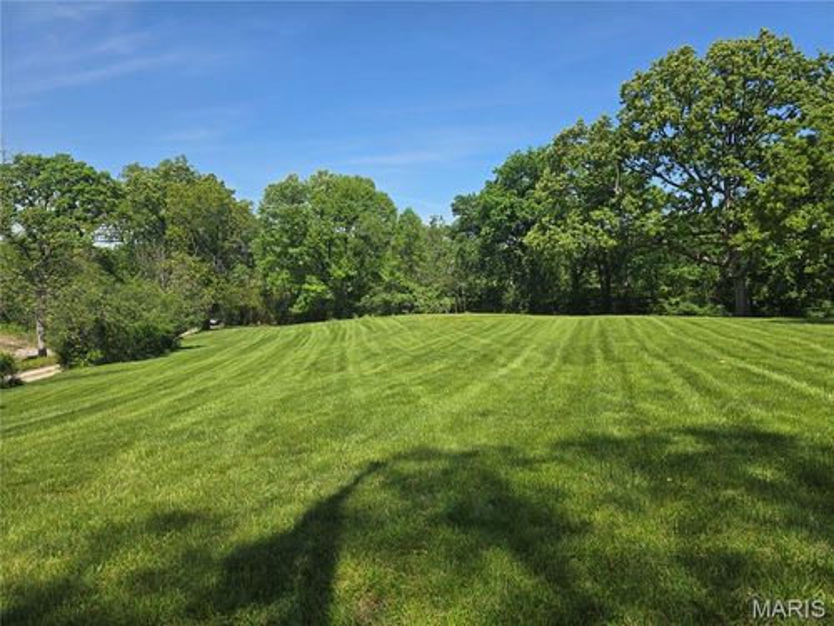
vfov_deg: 58.9
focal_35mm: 23
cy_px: 313
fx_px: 554
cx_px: 417
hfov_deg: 73.9
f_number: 1.7
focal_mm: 6.3
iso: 12
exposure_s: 1/742
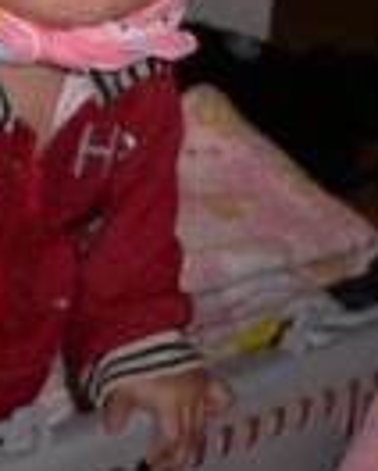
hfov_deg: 12.4
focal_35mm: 116
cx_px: -253
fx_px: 1618
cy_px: -107
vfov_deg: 15.9
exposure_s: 1/60
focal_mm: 5.8
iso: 80
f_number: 2.8
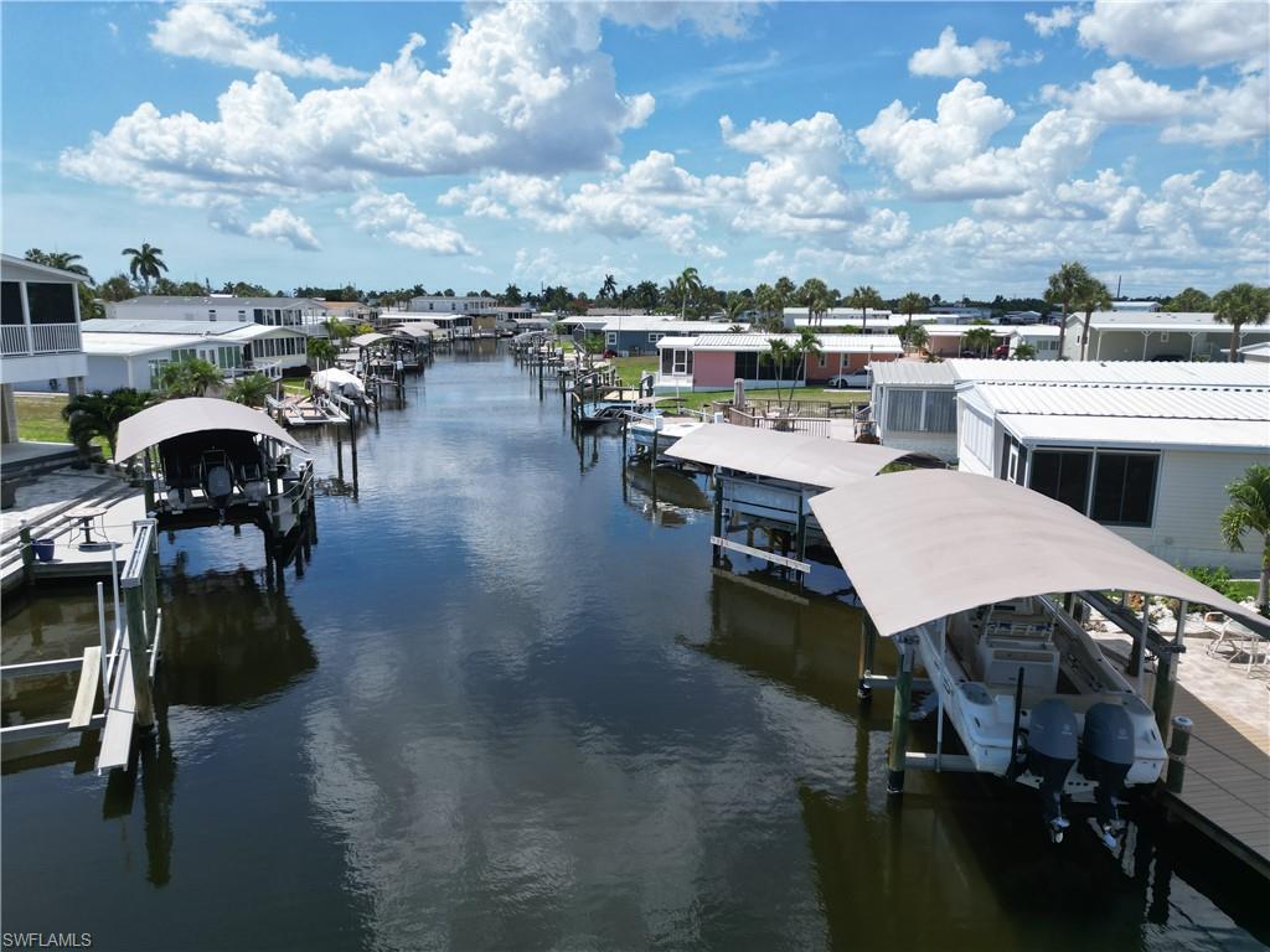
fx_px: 881
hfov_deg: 71.6
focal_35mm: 24
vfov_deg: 56.8
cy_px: 476
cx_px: 635
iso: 120
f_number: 1.7
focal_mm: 6.72
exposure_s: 1/4000
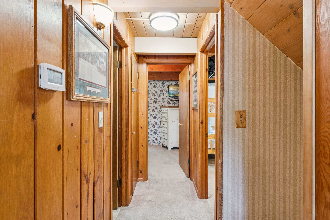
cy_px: 110
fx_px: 167
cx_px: 165
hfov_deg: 89.4
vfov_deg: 66.8
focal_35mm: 18
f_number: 13
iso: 100
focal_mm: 18.2
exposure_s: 3.2
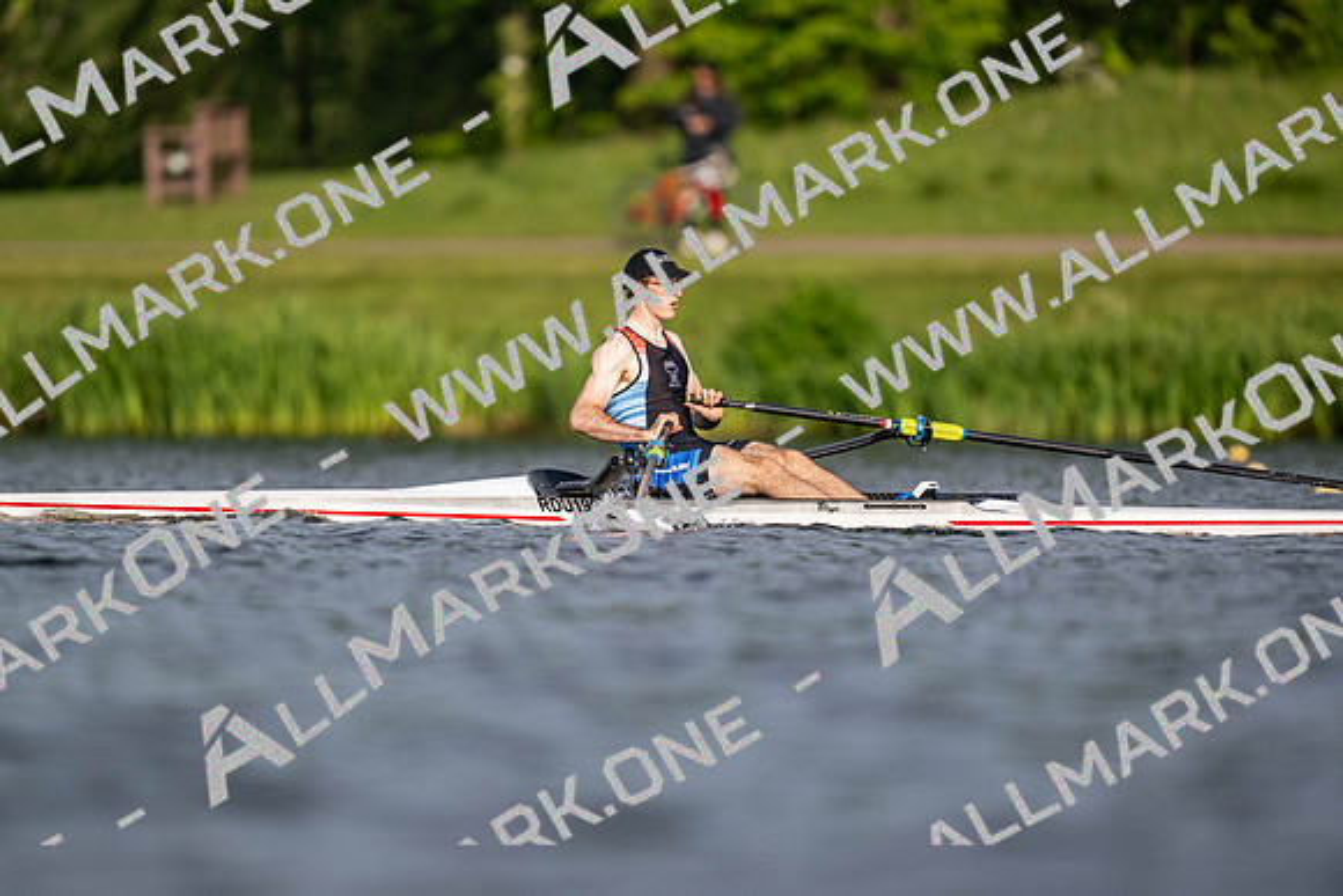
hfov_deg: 3.4
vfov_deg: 2.3
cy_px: 448
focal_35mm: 600
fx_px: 22388
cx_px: 672
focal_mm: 600
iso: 250
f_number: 4
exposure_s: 1/2500
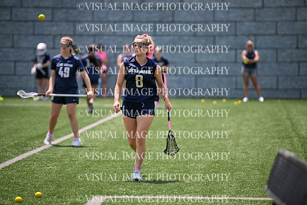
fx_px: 1706
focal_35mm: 200
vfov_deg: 6.9
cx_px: 154
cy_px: 102
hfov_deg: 10.3
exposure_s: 1/2000
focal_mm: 200
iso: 125
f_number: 2.8
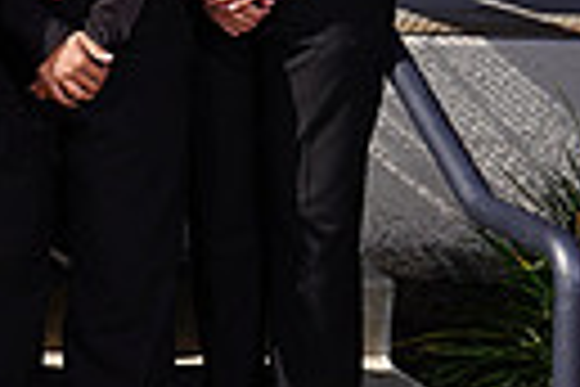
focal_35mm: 166
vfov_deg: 8.1
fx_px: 2674
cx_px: -571
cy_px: -200
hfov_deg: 11.2
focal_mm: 37
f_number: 10
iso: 100
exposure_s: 1/250
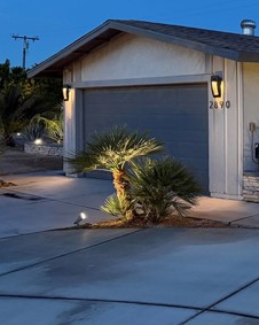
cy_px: 88
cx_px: 356
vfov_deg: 34.8
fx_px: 508
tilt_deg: +1.6
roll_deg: +0.6
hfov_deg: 24.2
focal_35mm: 53
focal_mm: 6.76
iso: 800
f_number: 1.78
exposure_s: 1/40
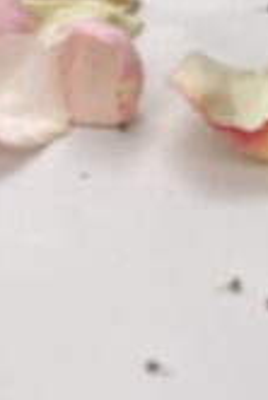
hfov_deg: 8.0
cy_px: -523
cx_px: 478
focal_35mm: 167
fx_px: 1861
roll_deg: -2.7
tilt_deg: -11.8
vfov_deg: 10.7
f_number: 1.6
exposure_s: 1/243
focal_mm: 5.96
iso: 64
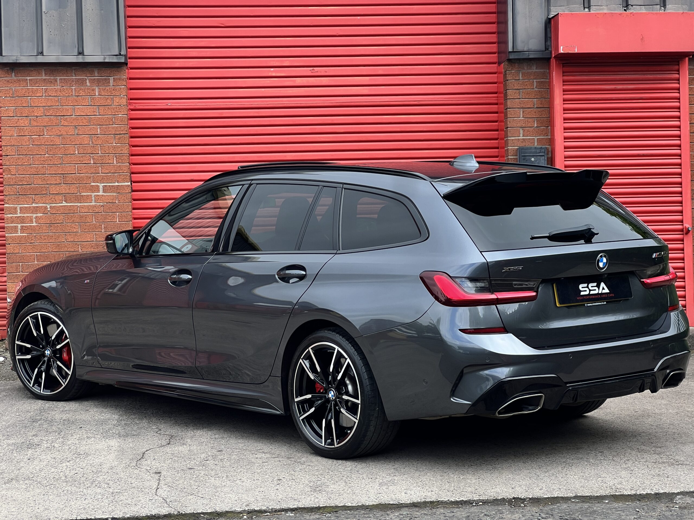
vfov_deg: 19.1
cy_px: 260
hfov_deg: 25.3
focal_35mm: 77
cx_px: 347
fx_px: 1544
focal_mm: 9
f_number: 2.8
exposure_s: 1/187
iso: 32
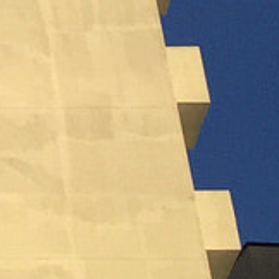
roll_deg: -3.2
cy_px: -486
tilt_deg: +39.2
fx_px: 2307
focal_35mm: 253
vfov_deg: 6.4
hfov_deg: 6.1
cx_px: -723
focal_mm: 4.15
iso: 32
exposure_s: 1/2198
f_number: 2.2
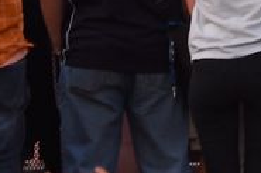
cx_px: 655
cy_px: -376
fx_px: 9272
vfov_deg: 1.1
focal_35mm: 1280
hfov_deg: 1.6
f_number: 5.6
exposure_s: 1/800
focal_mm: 185
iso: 1600
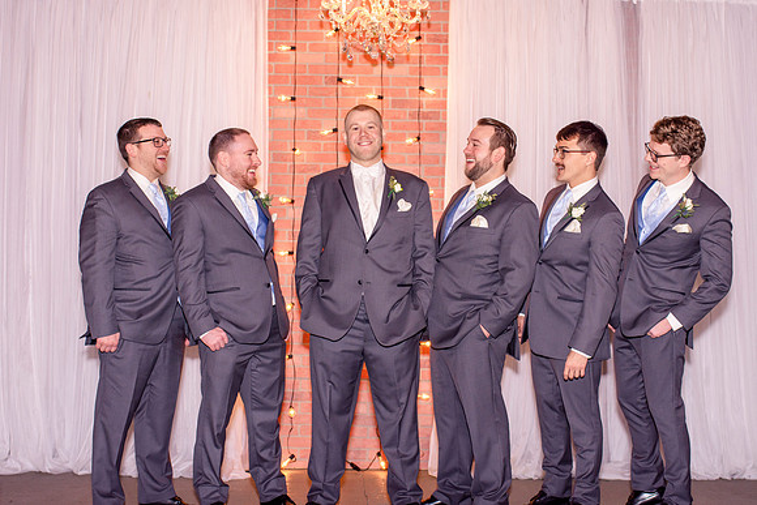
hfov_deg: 37.8
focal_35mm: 52
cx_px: 378
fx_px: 1104
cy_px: 252
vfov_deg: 25.8
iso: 250
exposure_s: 1/250
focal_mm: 35
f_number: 2.8
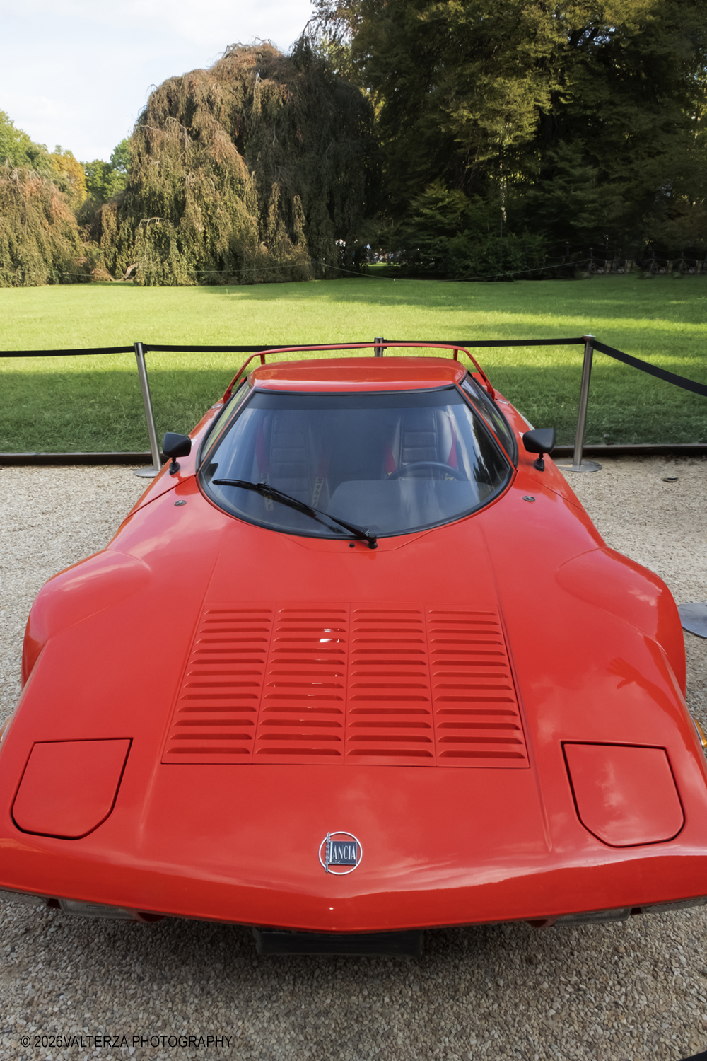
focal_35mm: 24
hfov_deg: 53.1
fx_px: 707
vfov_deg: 73.7
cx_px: 354
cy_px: 530
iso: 2500
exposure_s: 1/125
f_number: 20
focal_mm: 16
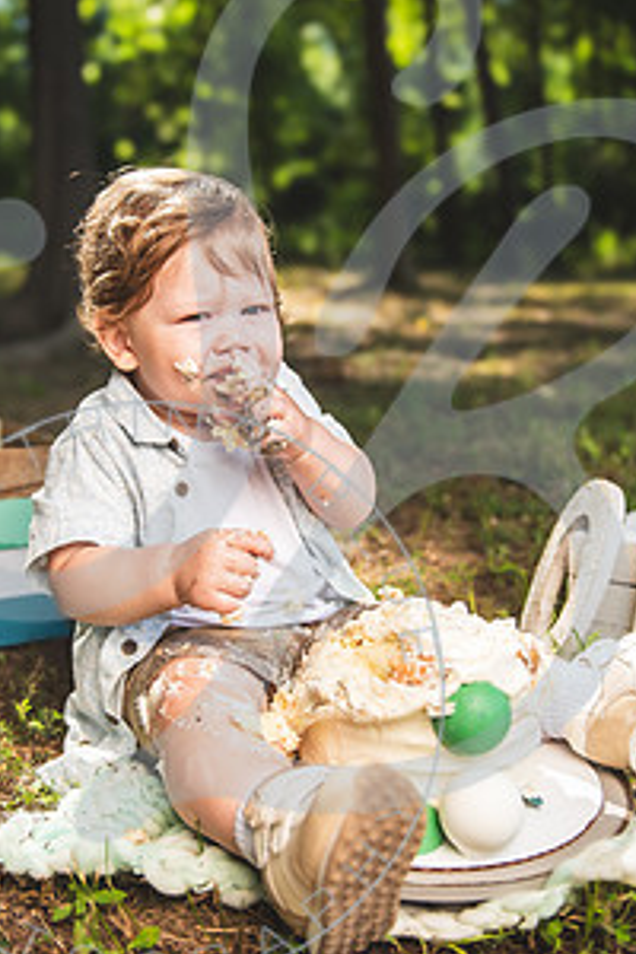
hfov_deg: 28.1
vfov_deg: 41.1
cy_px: 455
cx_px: 293
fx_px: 1272
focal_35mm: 48
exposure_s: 1/800
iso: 100
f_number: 2.8
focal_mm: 32
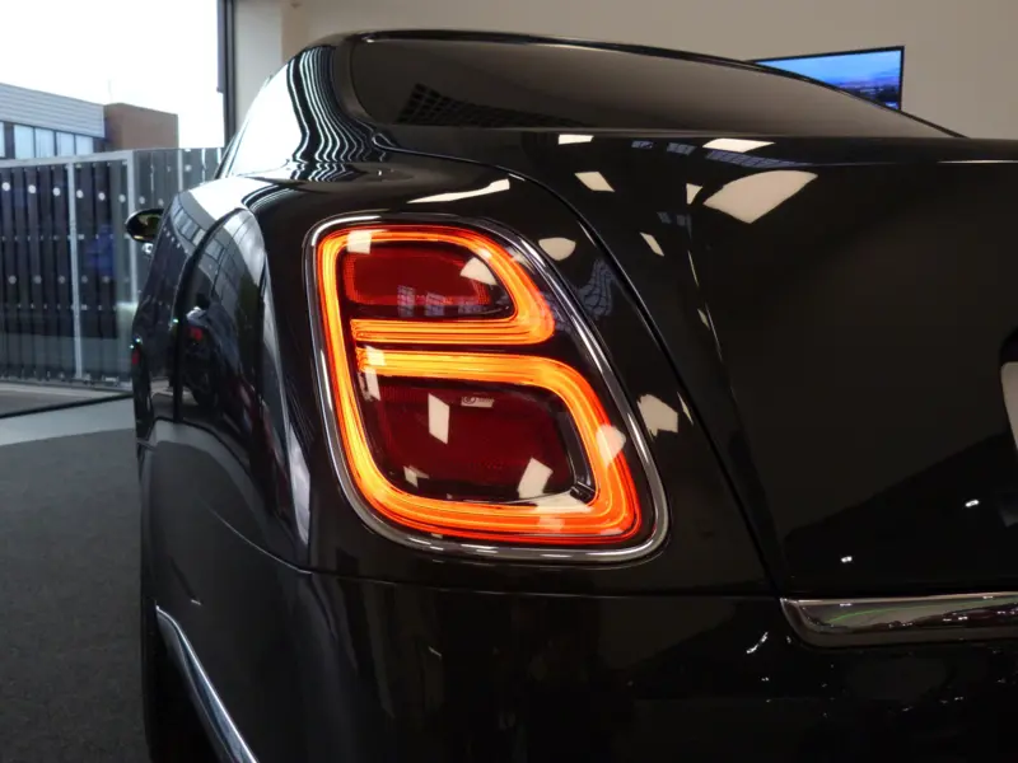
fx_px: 882
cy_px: 382
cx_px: 509
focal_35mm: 30
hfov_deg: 60.0
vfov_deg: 46.8
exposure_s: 1/125
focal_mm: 5.3
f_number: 3.2
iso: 200
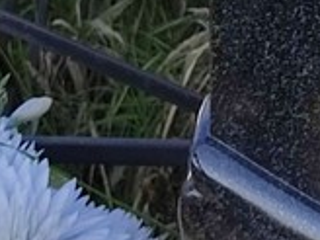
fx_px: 1128
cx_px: 466
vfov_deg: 10.7
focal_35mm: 122
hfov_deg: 15.1
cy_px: -295
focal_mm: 6.04
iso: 50
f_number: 1.9
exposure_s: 1/537
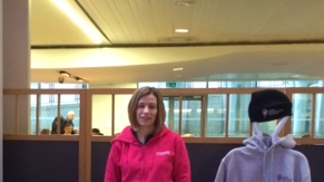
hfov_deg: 28.7
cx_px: 58
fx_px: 618
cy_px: 176
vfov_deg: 16.4
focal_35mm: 72
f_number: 2.2
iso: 320
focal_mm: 4.12
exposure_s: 1/30
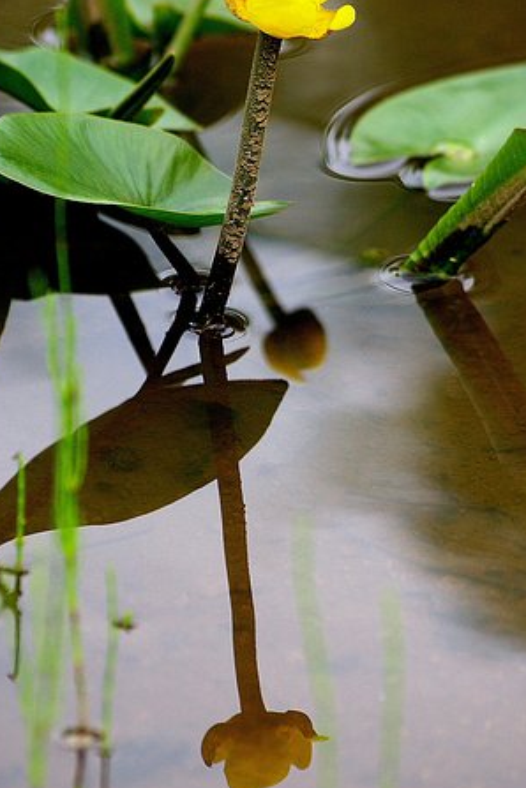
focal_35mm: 326
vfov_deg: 6.3
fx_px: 7144
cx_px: 277
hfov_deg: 4.2
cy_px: 363
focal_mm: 190
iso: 800
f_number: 6.3
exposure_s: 1/800
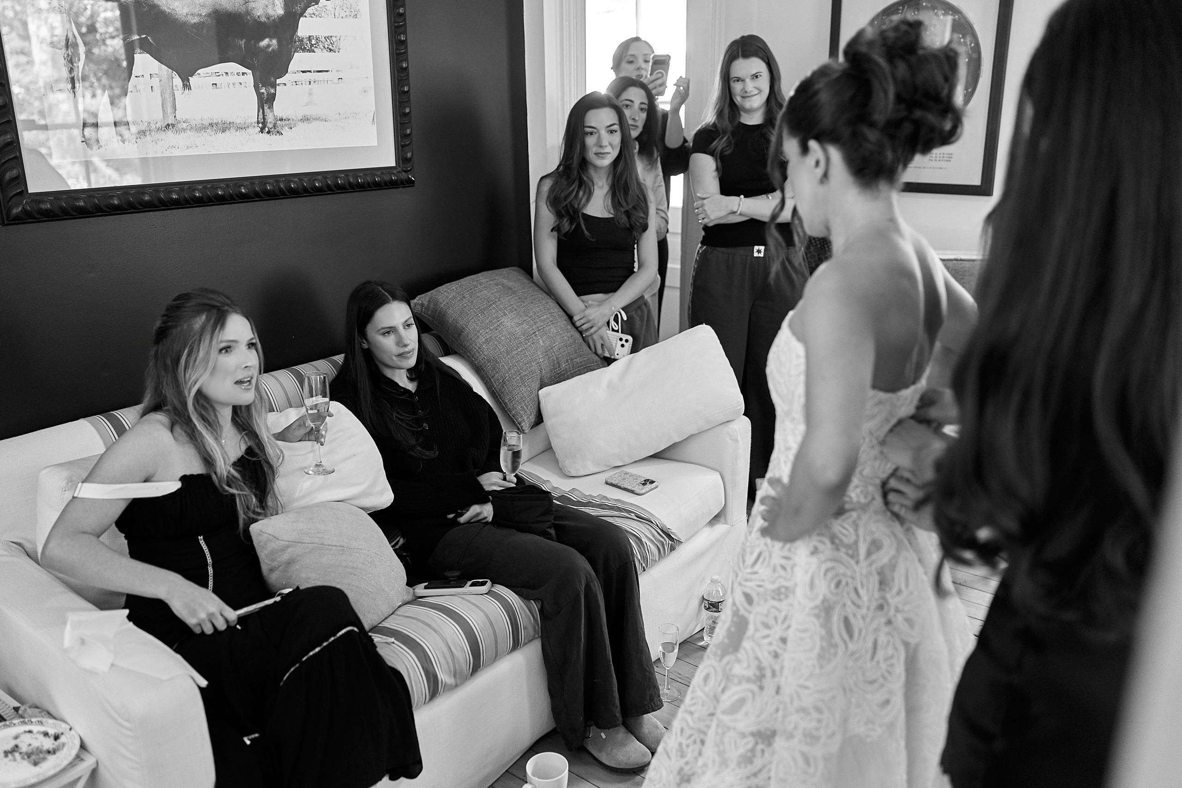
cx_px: 591
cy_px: 394
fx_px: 919
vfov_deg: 46.4
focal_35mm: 28
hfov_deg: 65.5
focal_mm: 28
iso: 1600
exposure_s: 1/200
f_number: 2
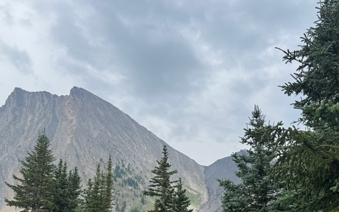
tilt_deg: +17.9
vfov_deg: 35.1
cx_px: 178
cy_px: 169
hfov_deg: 55.3
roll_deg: +0.0
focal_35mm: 35
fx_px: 323
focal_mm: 6.76
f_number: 1.78
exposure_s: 1/2506
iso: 80
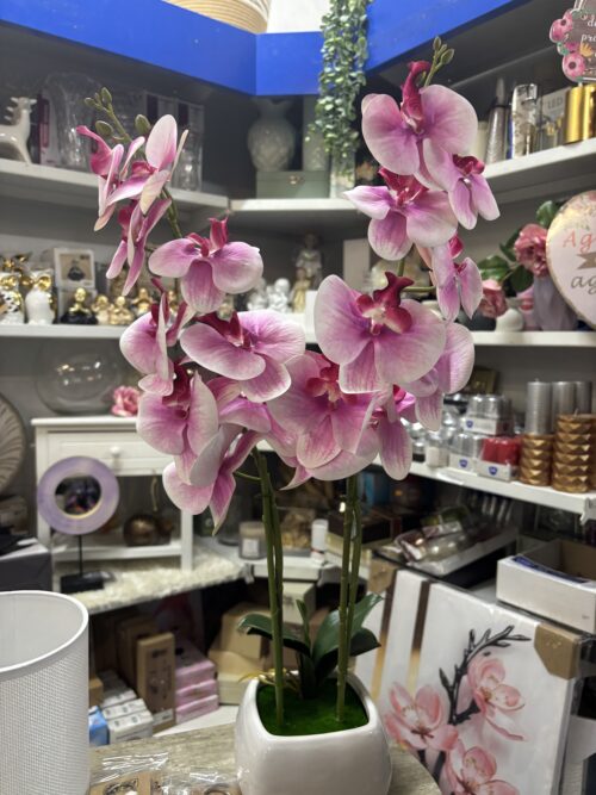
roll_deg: -1.2
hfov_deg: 53.0
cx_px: 298
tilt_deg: -5.8
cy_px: 398
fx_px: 597
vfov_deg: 67.3
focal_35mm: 26
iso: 250
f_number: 1.6
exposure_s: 1/50
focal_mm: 5.96
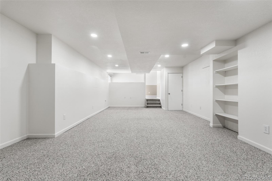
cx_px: 136
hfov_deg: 96.7
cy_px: 90
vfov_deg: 73.7
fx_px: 121
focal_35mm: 16
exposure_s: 1/8
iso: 500
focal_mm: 16
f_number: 8
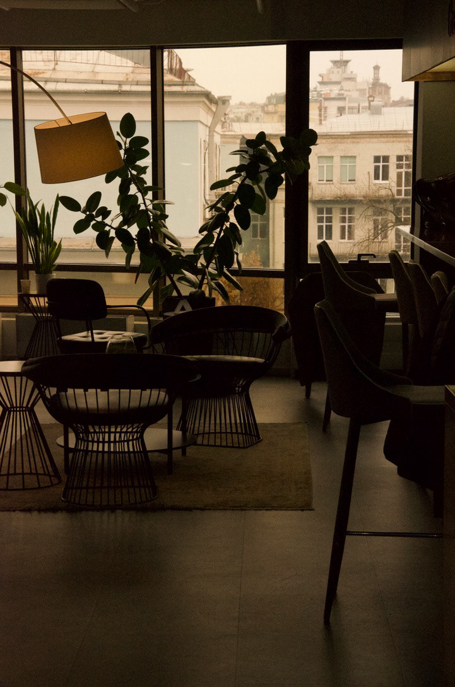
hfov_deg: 14.6
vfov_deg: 22.0
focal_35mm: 93
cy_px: 344
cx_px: 228
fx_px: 1771
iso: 6400
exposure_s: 1/250
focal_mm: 62
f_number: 11
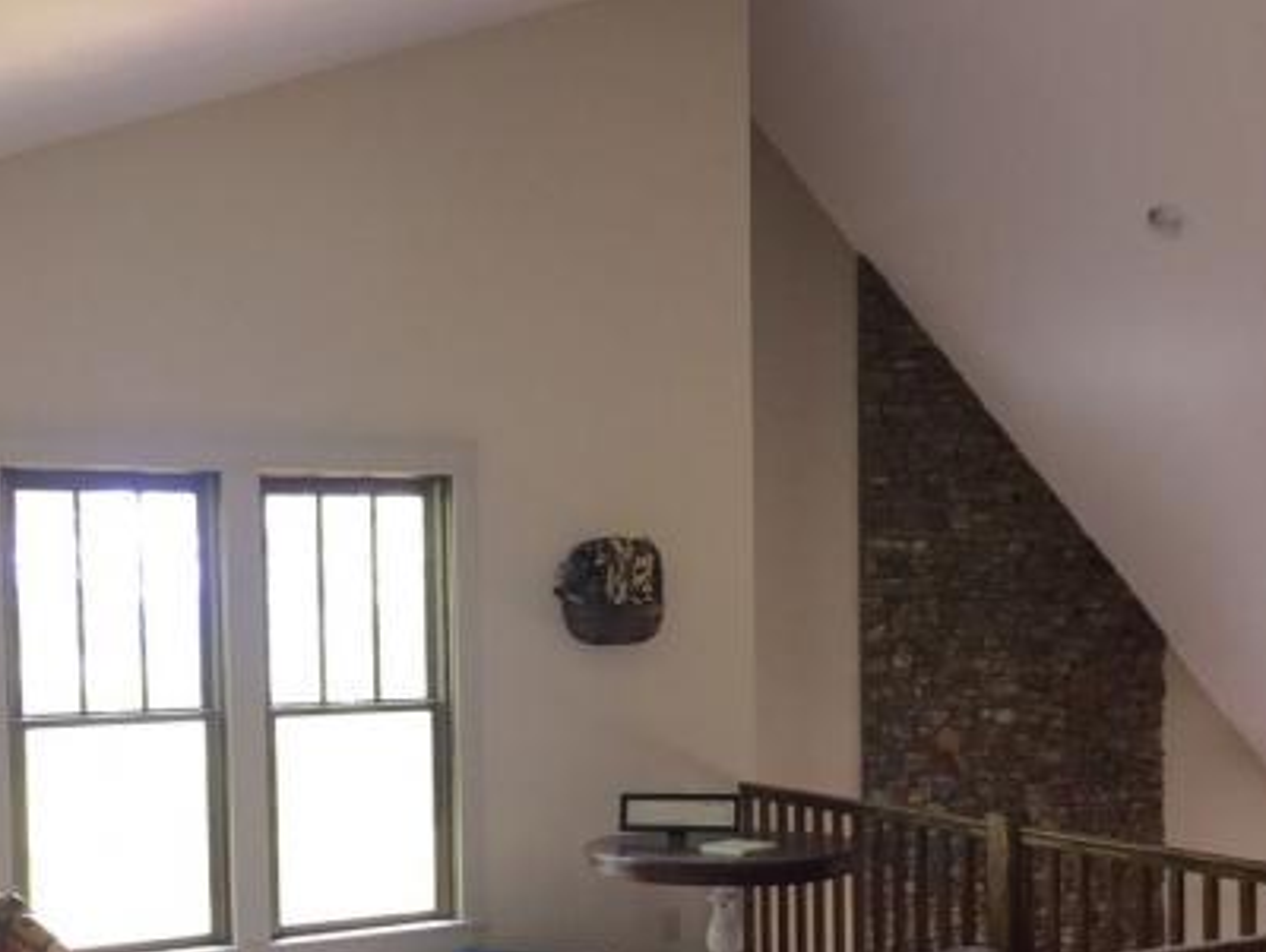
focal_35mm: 42
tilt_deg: -1.2
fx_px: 1538
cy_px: 686
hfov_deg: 44.7
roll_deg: -1.1
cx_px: 560
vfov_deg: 33.9
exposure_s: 1/24
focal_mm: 4.15
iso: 125
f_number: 2.2
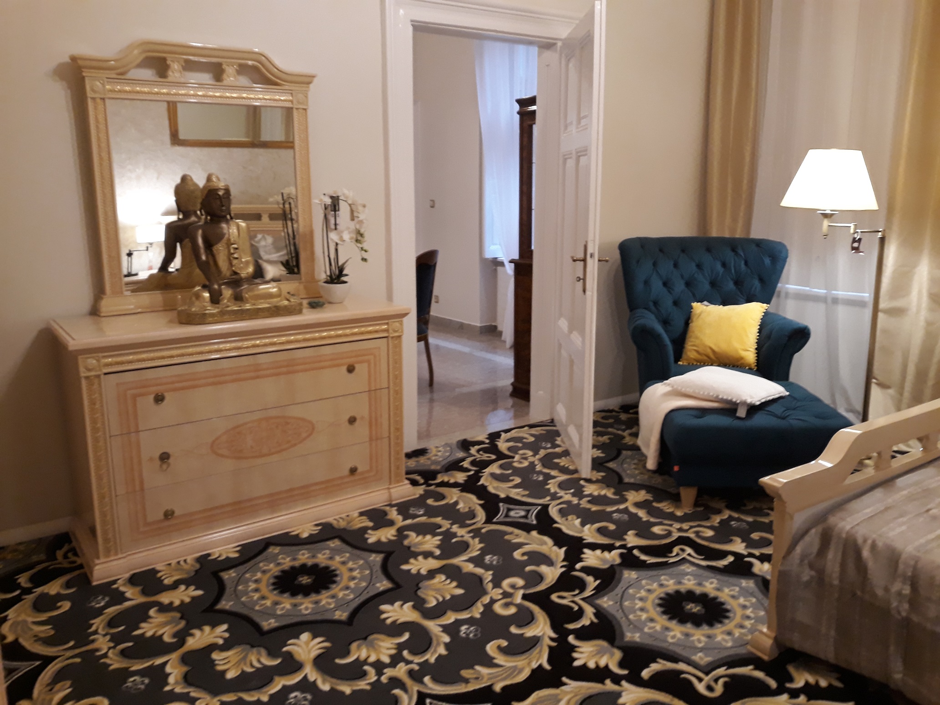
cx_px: 470
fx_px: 733
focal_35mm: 27
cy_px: 352
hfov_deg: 65.3
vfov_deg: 51.4
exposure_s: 1/25
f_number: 1.7
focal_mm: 3.71
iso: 200
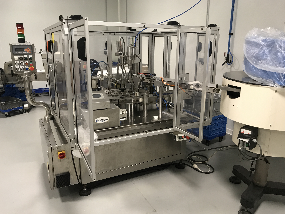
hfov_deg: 61.7
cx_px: 143
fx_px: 239
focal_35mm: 29
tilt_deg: -11.4
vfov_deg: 48.2
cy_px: 106
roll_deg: -0.9
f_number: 1.8
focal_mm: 3.99
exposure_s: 1/17
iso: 50
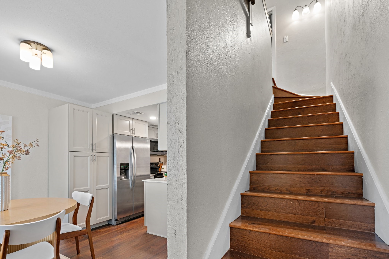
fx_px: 173
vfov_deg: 73.7
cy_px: 130
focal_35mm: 16
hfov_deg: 96.7
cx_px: 194
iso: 250
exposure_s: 2
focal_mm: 16
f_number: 10
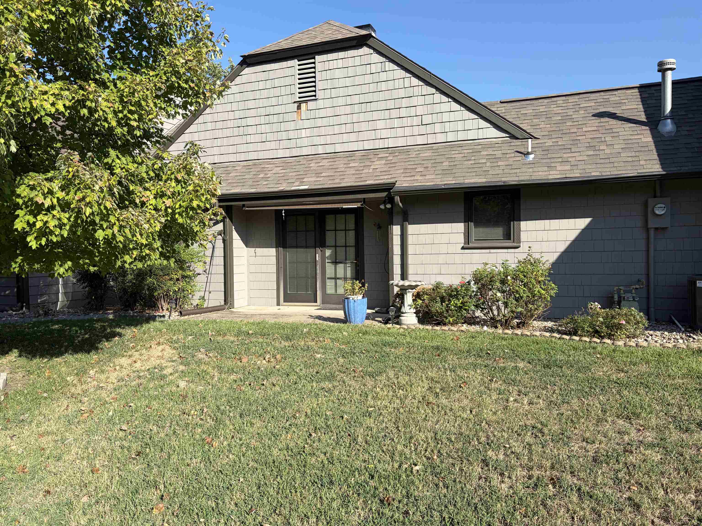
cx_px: 351
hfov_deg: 67.3
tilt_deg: -0.8
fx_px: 527
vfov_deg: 53.1
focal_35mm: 26
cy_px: 263
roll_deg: +1.1
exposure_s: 1/2075
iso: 50
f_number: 1.6
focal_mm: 5.96
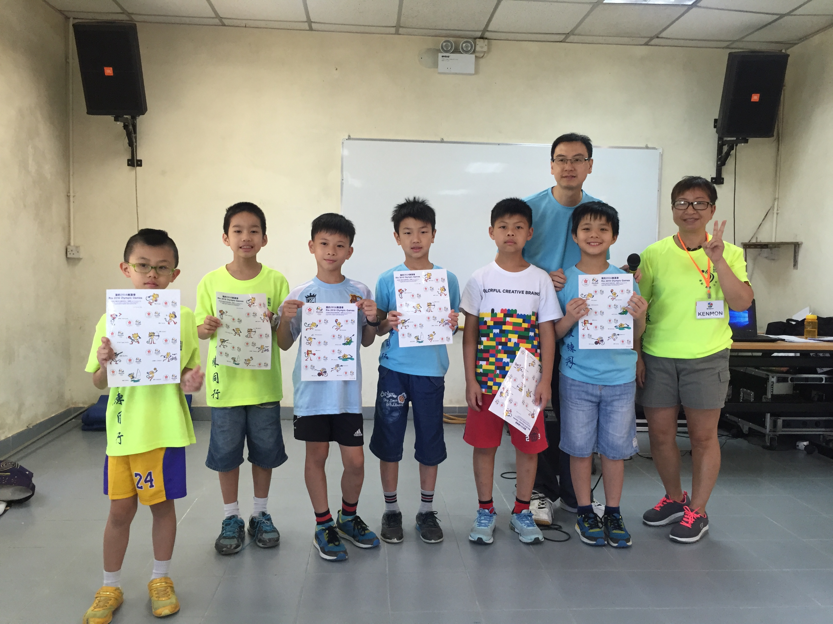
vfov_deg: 48.2
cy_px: 312
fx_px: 698
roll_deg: -2.9
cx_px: 416
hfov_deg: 61.7
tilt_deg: -4.7
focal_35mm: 29
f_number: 2.2
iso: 64
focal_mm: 4.15
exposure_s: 1/33
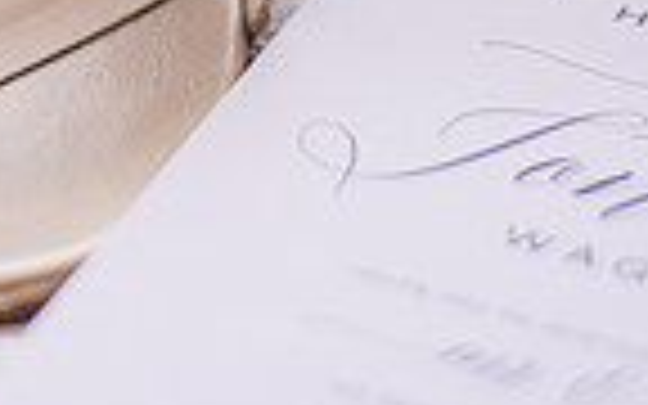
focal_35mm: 159
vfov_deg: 7.8
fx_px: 2808
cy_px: -495
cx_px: 99
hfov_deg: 13.1
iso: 500
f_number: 2.2
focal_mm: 50
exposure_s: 1/1250
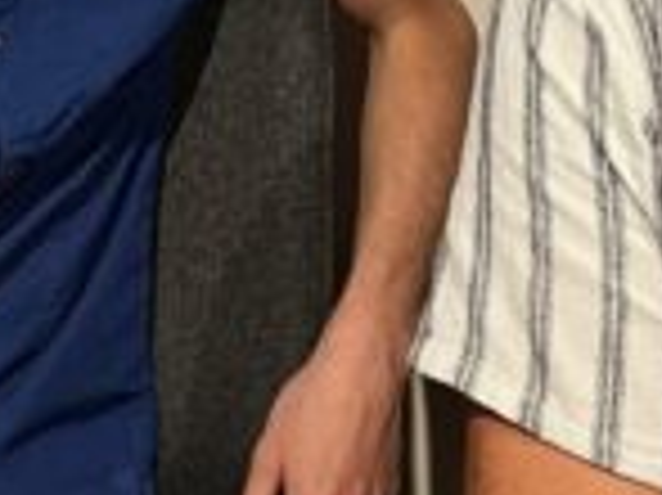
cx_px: 356
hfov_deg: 16.0
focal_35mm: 123
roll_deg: +0.2
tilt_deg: -11.9
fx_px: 2350
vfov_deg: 11.6
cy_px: -234
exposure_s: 1/50
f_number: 1.6
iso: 200
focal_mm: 4.2
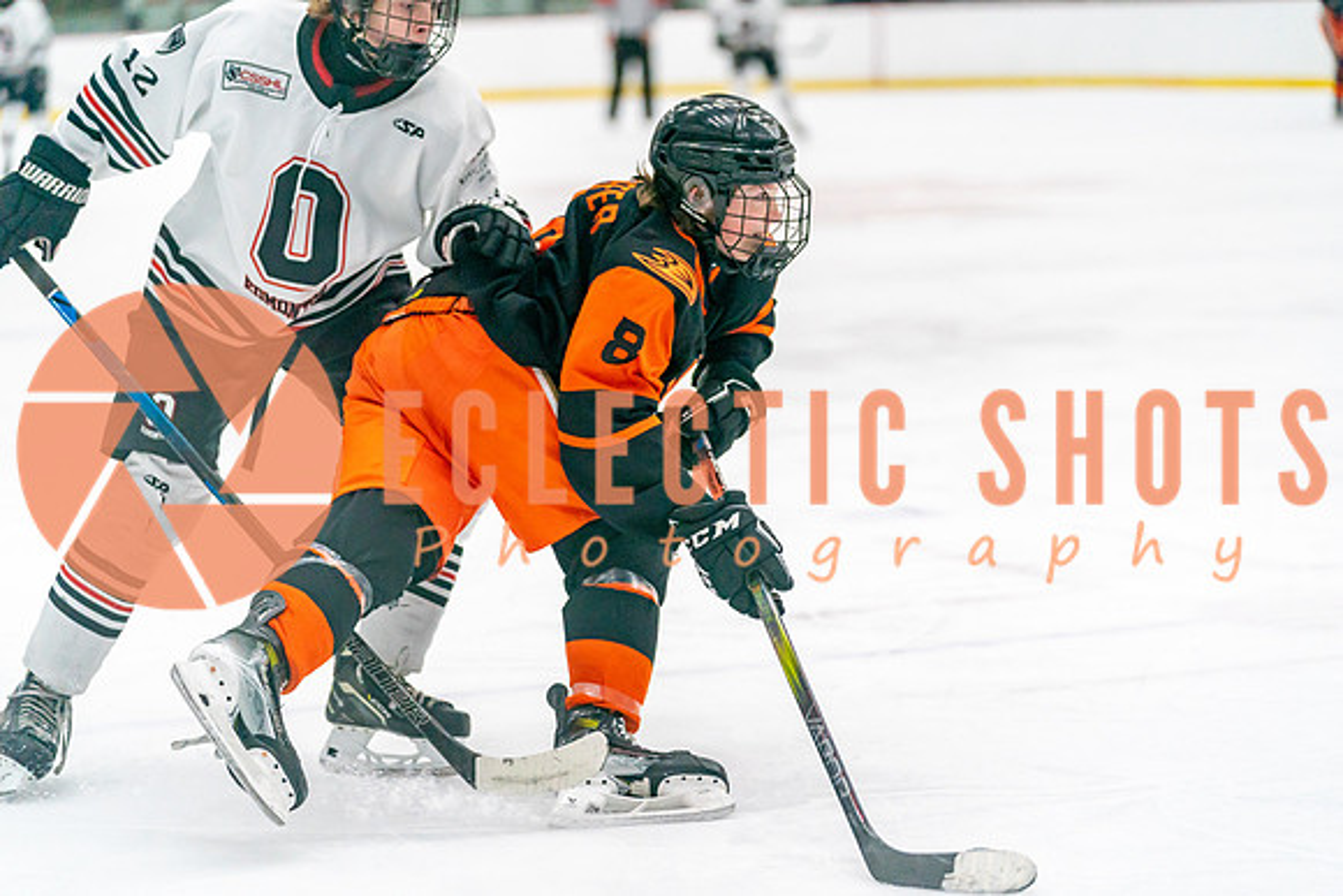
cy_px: 448
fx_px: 4515
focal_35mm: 121
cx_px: 672
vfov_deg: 11.3
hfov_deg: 16.9
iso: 3200
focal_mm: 121
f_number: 2.8
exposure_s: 1/1250
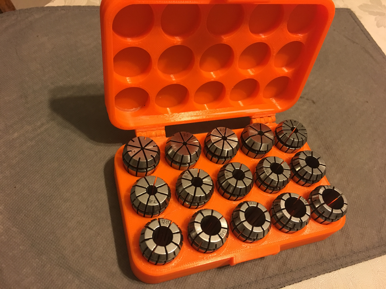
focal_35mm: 29
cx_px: 193
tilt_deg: -54.9
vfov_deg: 48.2
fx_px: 323
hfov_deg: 61.7
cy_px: 144
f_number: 2.2
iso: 200
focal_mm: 4.15
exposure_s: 1/17
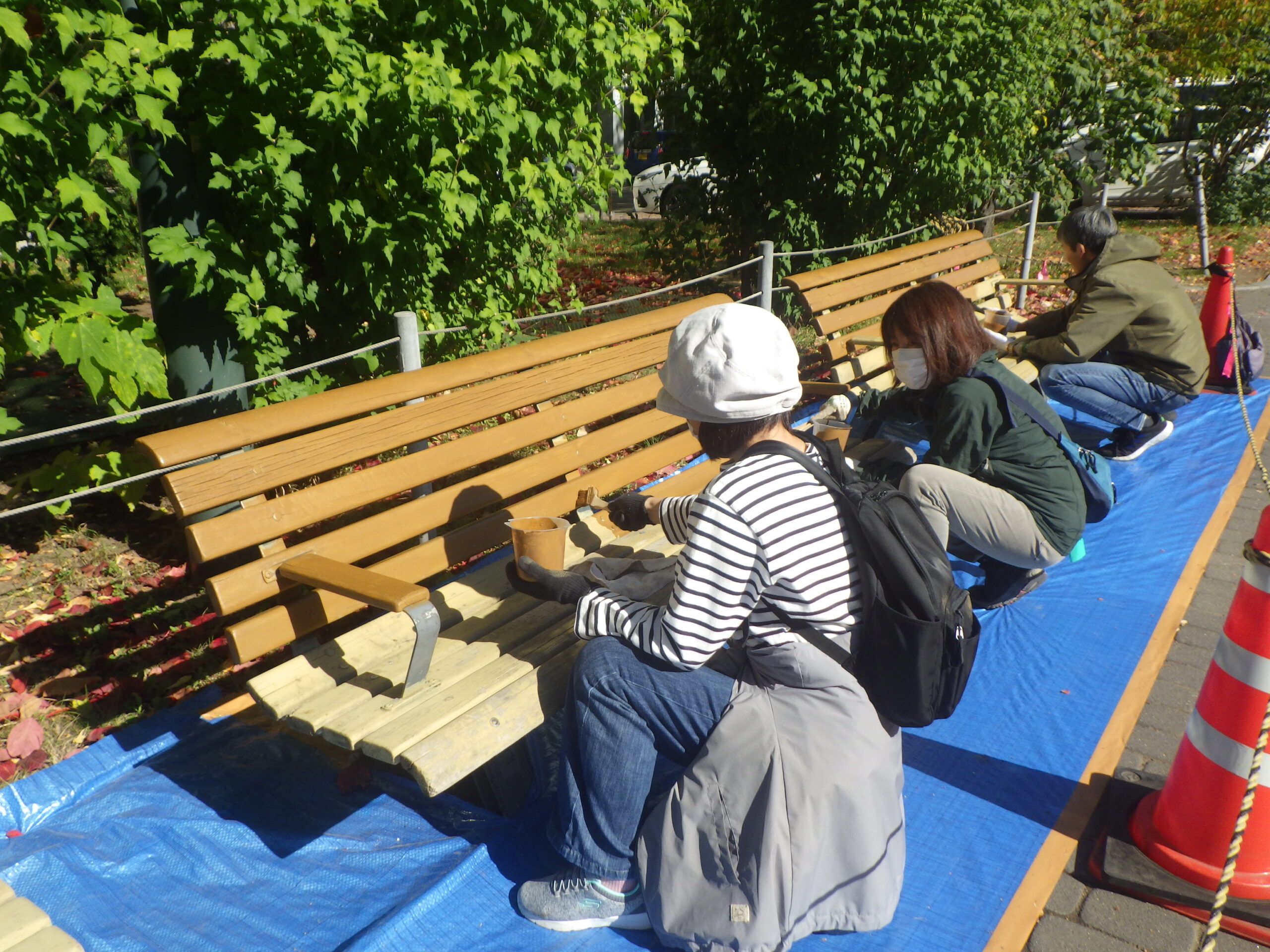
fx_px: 1027
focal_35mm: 28
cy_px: 476
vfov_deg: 49.7
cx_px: 635
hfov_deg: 63.4
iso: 125
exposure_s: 1/800
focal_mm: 5
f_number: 4.2
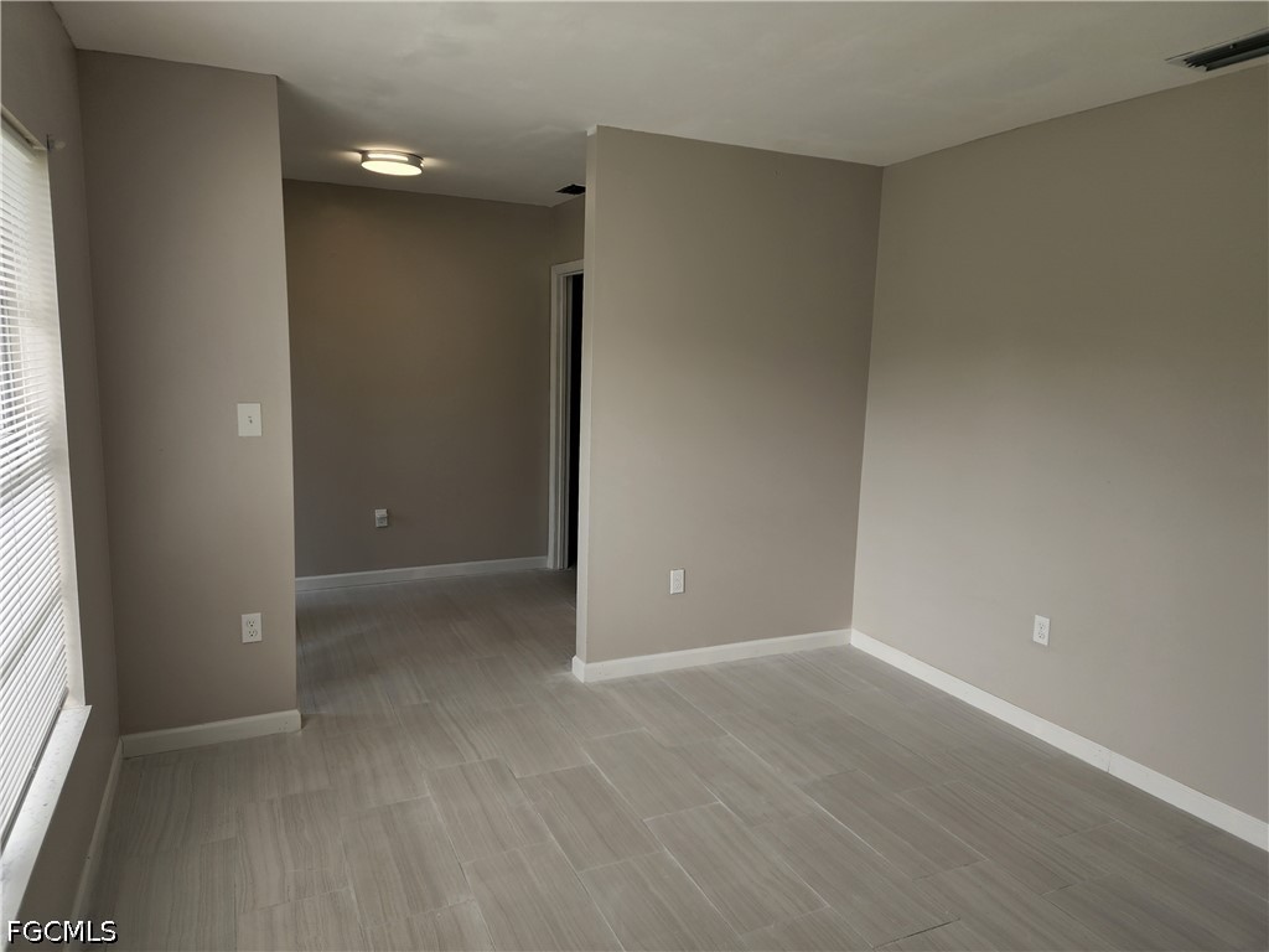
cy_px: 476
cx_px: 634
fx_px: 843
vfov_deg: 58.9
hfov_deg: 73.9
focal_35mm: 23
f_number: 1.8
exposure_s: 1/180
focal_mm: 6.4
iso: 50
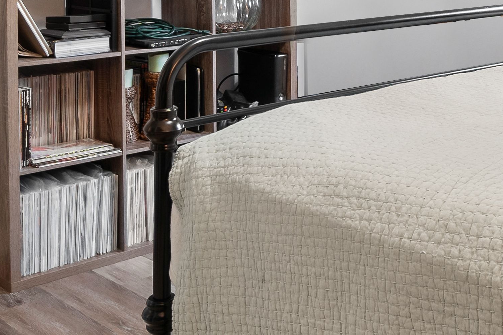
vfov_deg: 21.4
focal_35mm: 59
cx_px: 482
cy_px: -61
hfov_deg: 31.8
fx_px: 824
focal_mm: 10
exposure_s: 2.5
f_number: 8
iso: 100
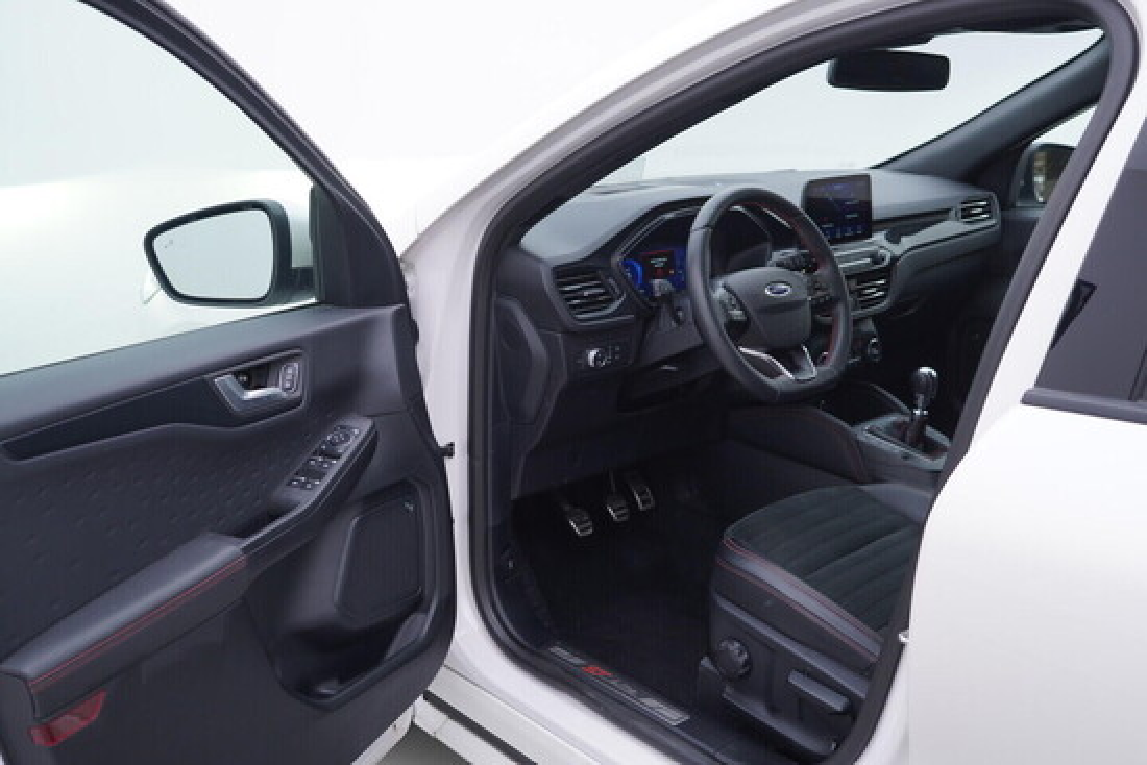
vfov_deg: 36.9
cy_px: 382
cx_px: 574
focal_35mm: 36
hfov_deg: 53.1
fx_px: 1147
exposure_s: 1/50
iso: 125
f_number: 3.2
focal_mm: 24
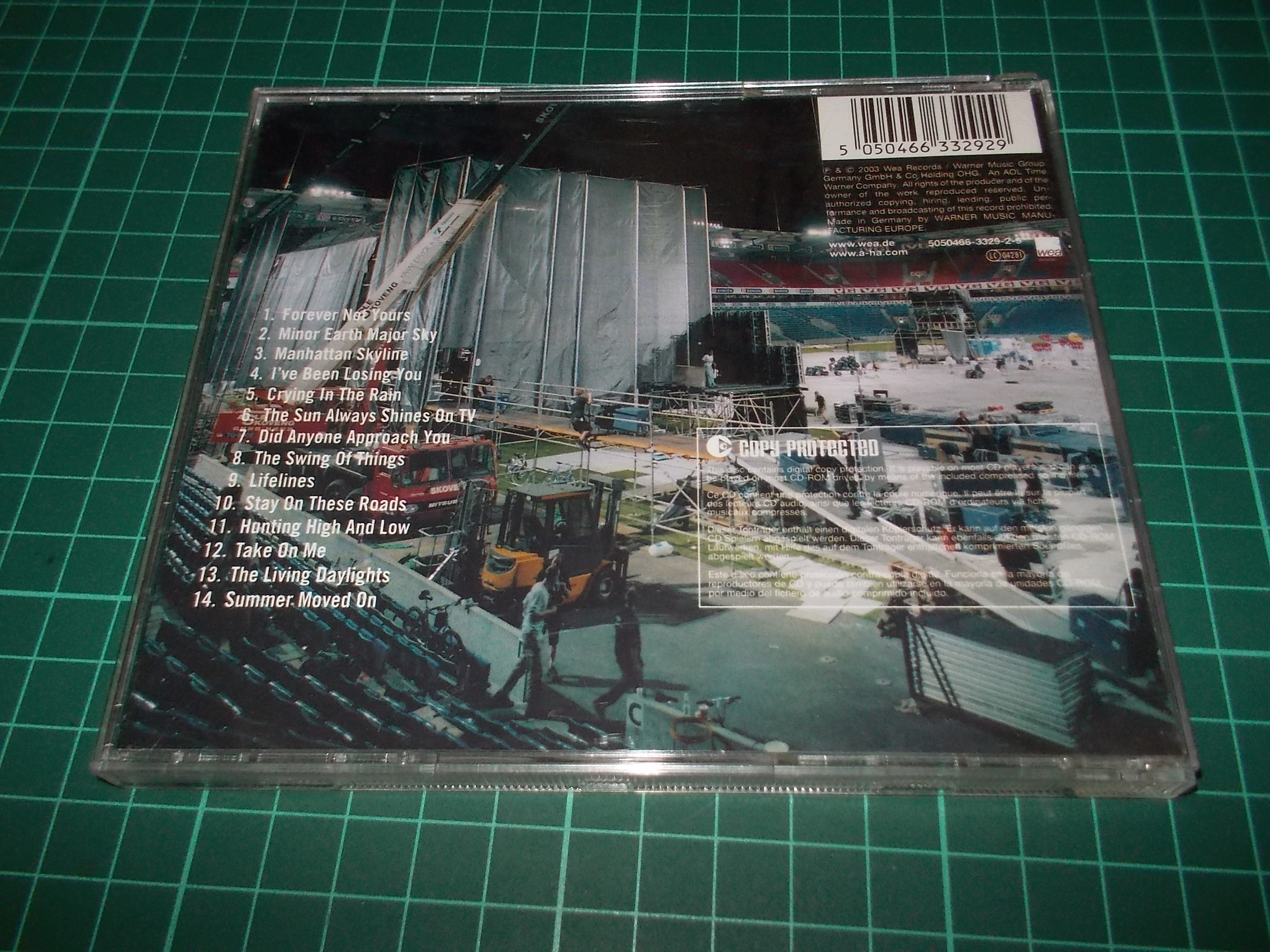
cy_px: 476
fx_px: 1064
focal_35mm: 29
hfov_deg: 61.7
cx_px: 635
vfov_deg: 48.2
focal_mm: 4.1
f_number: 3.3
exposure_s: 1/30
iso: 200
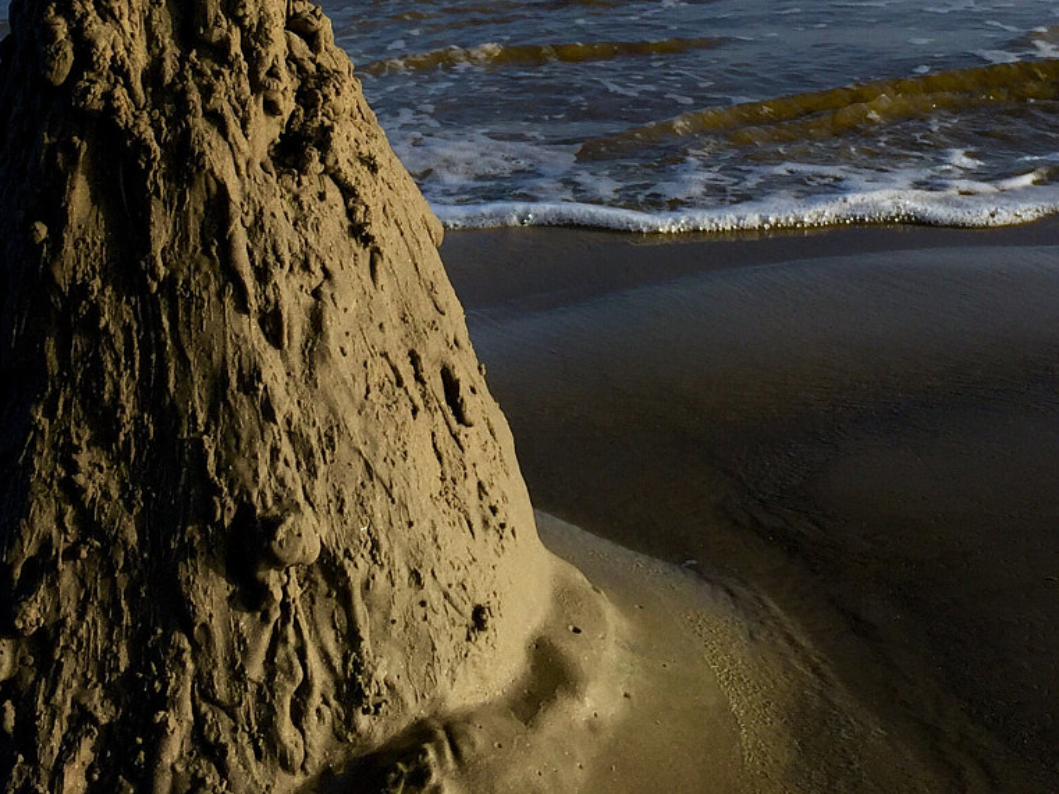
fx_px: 1865
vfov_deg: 23.5
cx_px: 505
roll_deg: -1.2
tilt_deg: -12.2
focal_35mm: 61
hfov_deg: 31.7
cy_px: 109
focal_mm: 4.15
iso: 32
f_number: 2.2
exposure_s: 1/1522
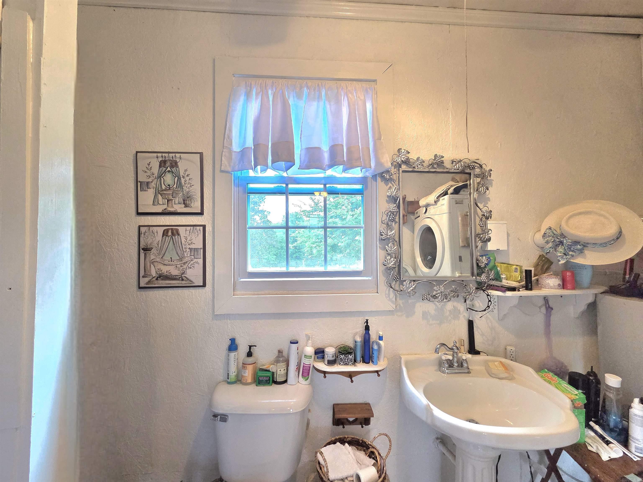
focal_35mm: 13
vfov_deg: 89.9
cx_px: 322
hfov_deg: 106.2
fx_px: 241
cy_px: 241
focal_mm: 2.2
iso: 250
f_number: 2.2
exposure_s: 1/120
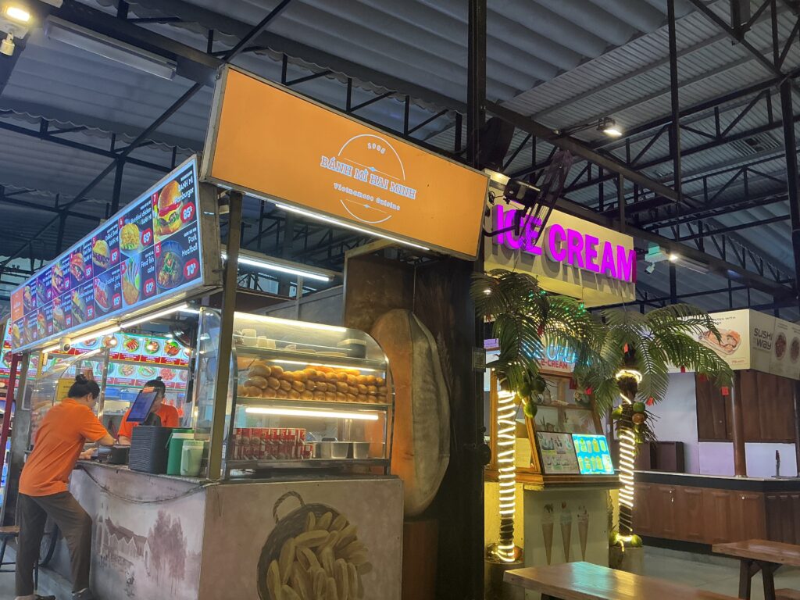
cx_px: 400
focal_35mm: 29
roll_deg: -1.6
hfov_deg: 61.7
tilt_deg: +12.6
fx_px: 670
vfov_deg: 48.2
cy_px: 300
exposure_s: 1/50
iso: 64
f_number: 1.8
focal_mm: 3
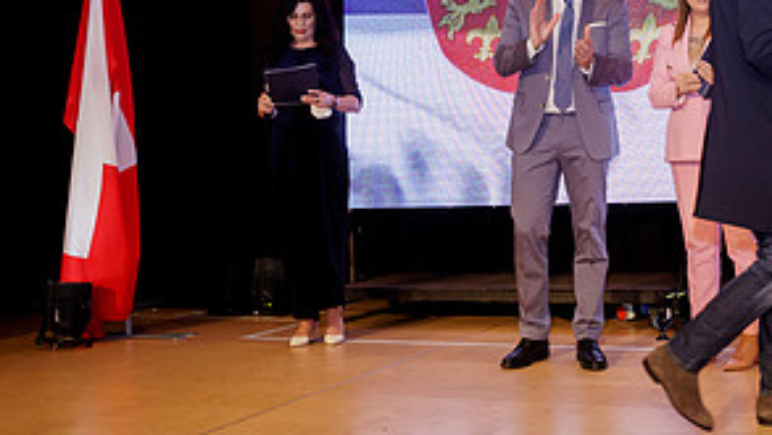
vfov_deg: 21.5
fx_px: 1126
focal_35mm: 55
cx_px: 554
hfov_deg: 37.1
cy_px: 77
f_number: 4
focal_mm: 24
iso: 2500
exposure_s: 1/250
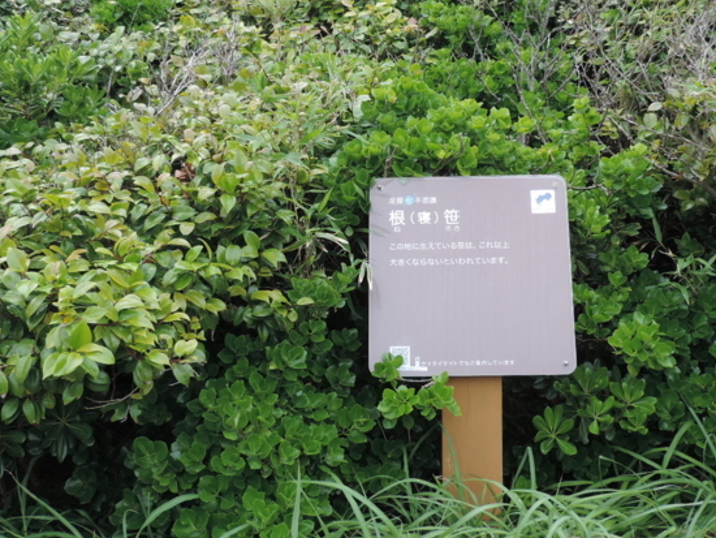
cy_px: 156
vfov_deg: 29.9
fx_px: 993
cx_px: 406
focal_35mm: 48
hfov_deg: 39.6
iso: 80
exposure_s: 1/200
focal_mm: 5.8
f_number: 3.2
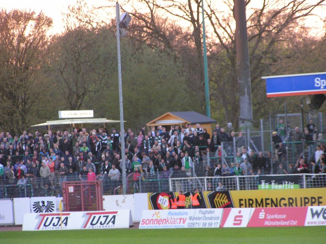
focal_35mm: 259
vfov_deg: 5.7
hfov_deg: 7.6
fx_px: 2439
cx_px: 163
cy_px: 122
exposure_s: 1/100
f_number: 3.5
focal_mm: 39.6
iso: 200
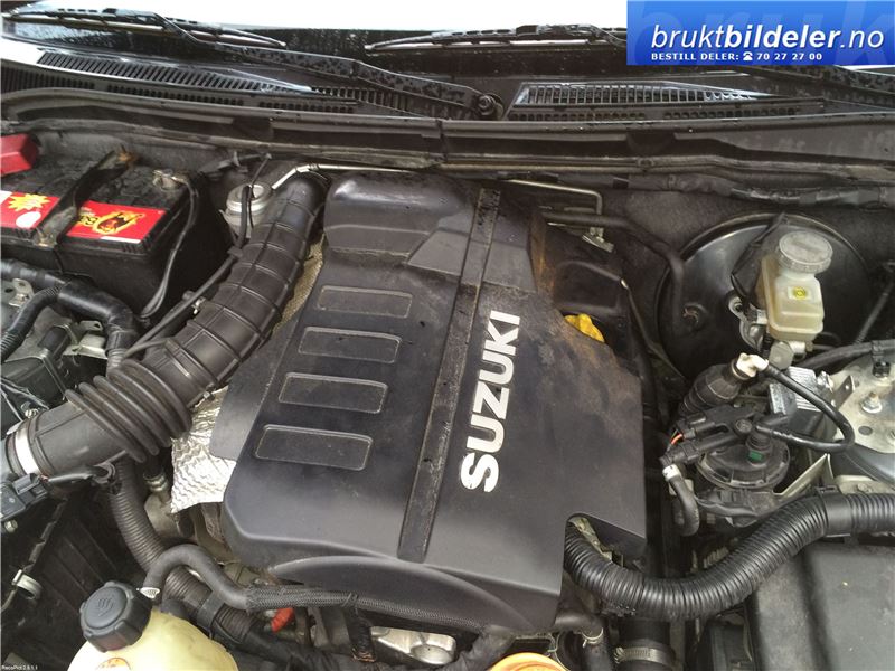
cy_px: 336
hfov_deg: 61.7
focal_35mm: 29
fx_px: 750
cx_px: 448
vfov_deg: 48.2
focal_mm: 4.15
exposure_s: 1/30
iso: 125
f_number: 2.2
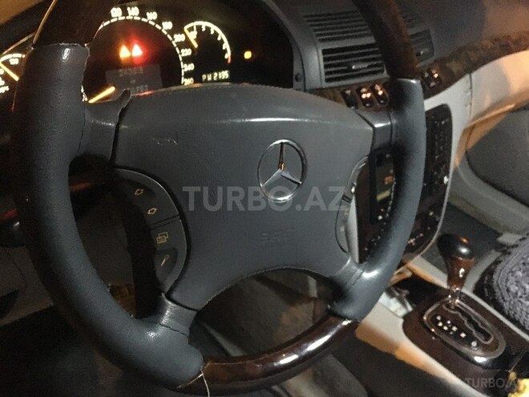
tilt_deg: -35.6
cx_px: 264
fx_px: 443
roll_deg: -11.9
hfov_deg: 61.7
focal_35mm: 29
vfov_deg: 48.2
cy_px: 198
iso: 1250
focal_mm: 4.15
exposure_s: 1/17
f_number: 2.2
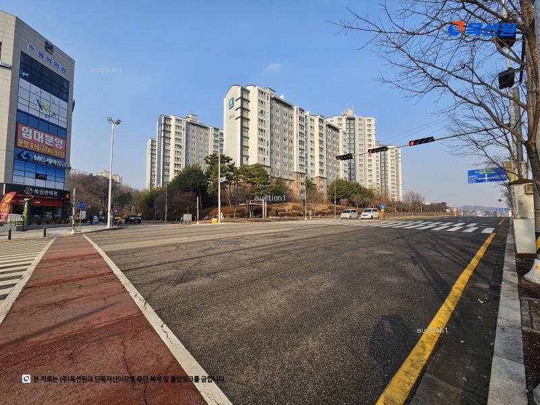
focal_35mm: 13
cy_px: 202
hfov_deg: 106.2
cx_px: 270
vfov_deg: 89.9
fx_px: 203
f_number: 2.2
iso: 50
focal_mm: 2.2
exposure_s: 1/1399
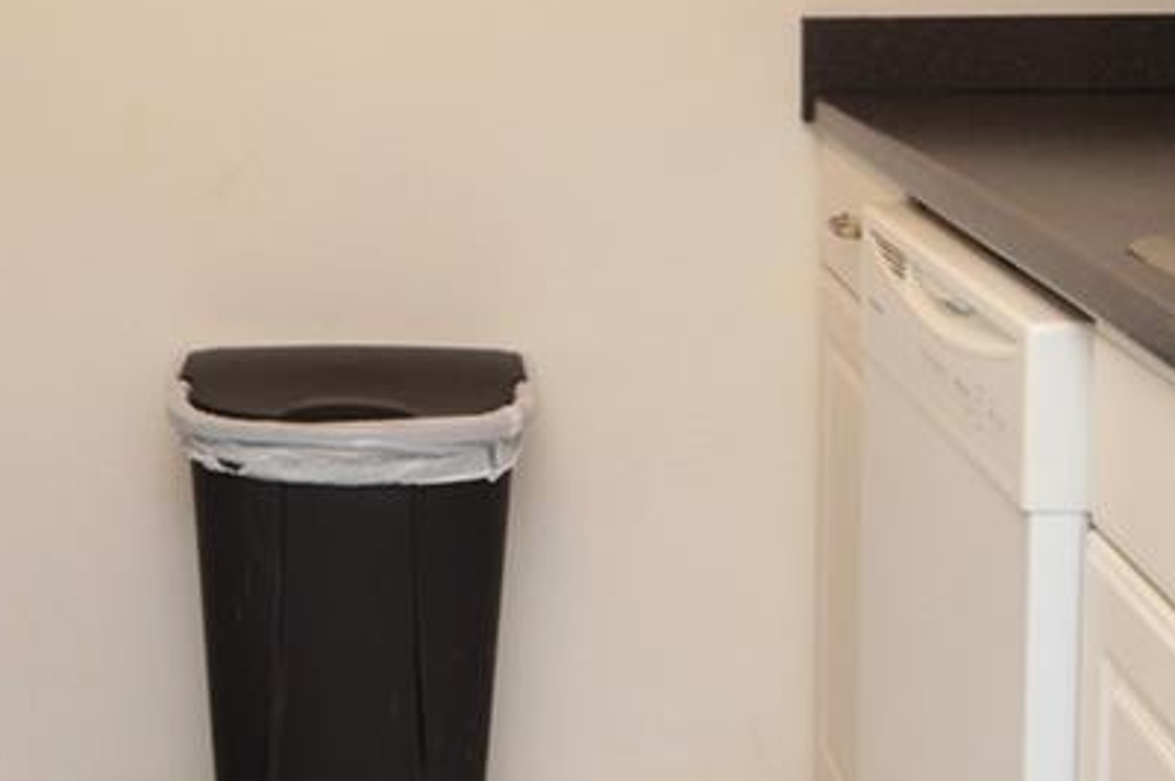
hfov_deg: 27.9
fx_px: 2348
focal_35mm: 72
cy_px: 137
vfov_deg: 18.7
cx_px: 358
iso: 400
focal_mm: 12
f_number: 4
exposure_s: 1/60
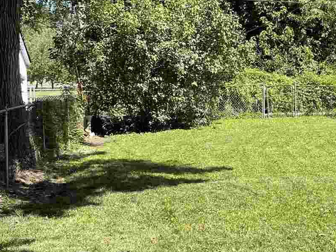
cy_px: 129
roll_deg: -0.5
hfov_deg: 27.8
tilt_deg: -5.2
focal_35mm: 67
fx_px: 650
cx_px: 306
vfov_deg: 21.9
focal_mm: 4.2
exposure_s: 1/1401
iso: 32
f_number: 1.6
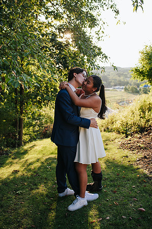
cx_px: 76
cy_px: 114
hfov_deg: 37.8
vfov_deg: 54.5
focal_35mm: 35
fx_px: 222
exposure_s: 1/320
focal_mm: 35
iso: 200
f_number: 3.2
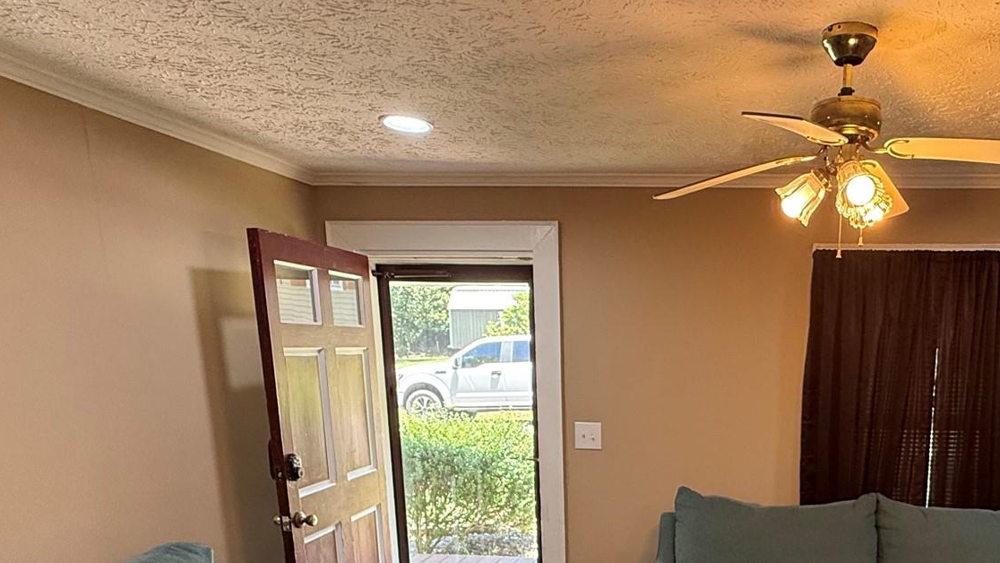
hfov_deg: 65.1
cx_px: 707
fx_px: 743
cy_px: 515
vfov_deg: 38.4
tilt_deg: -12.5
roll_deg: -0.6
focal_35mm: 28
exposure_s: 1/120
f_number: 2.2
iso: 250
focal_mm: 2.22
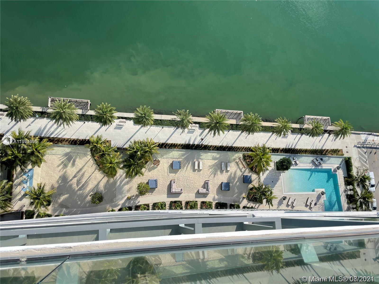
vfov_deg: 53.1
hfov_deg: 67.3
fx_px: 285
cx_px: 190
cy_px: 142
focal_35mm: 26
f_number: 1.6
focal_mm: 4.2
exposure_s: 1/2817
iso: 32
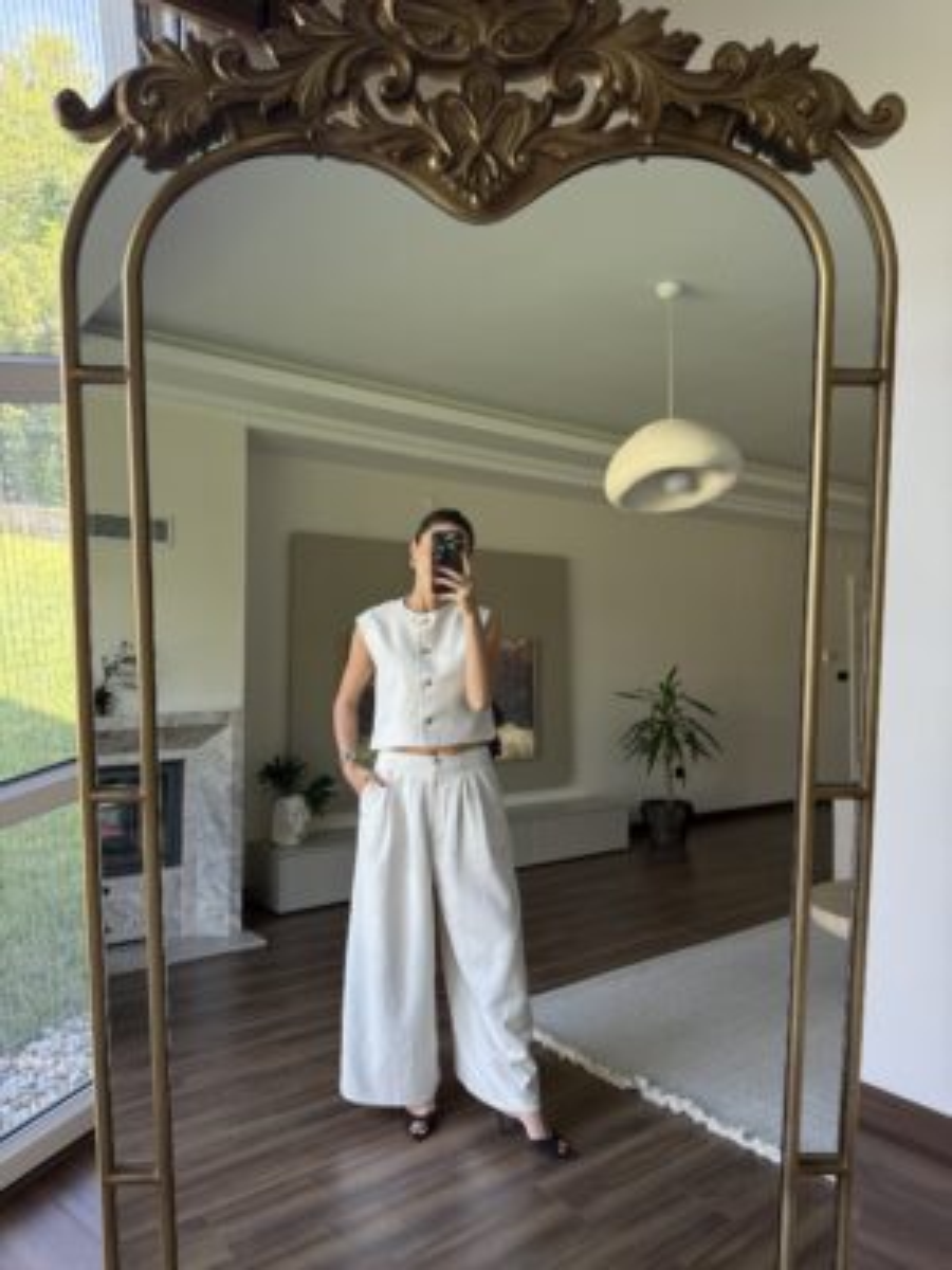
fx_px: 880
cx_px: 476
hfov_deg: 56.8
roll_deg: +0.1
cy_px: 635
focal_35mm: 24
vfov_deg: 71.6
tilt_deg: -13.6
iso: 100
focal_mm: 6.76
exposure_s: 1/121
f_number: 1.78
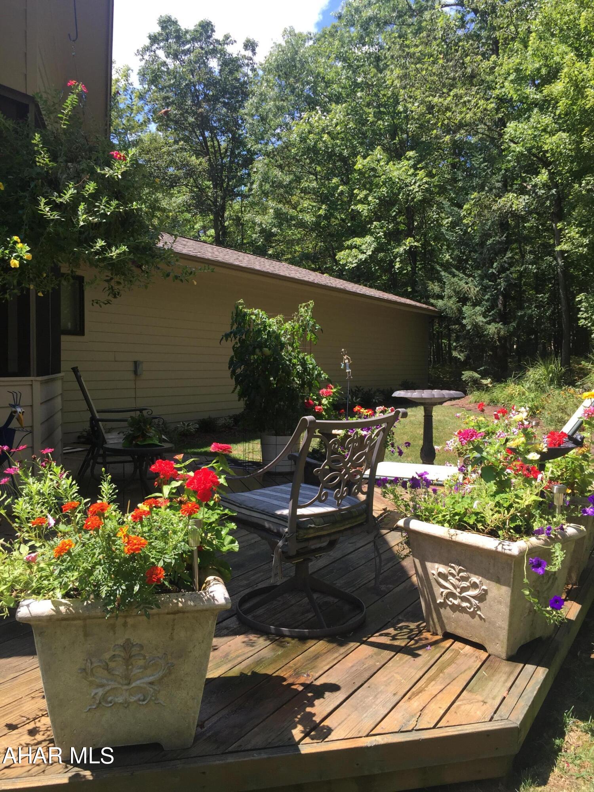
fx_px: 664
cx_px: 297
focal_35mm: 29
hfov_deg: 48.2
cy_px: 396
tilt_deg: -1.3
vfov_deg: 61.7
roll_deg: -1.1
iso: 32
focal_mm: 4.15
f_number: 2.2
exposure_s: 1/628
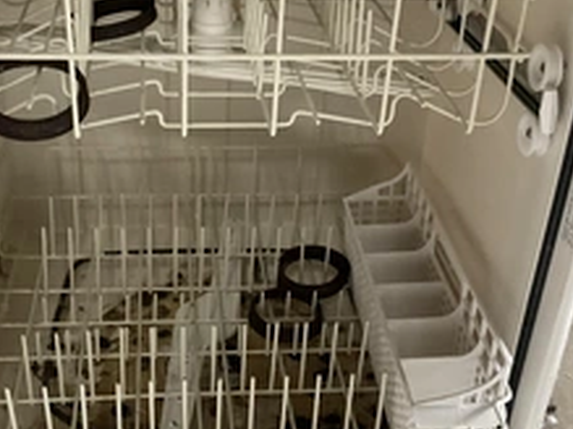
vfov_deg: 27.5
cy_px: 194
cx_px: 243
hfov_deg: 36.1
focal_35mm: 53
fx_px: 877
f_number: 1.8
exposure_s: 1/60
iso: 200
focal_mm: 3
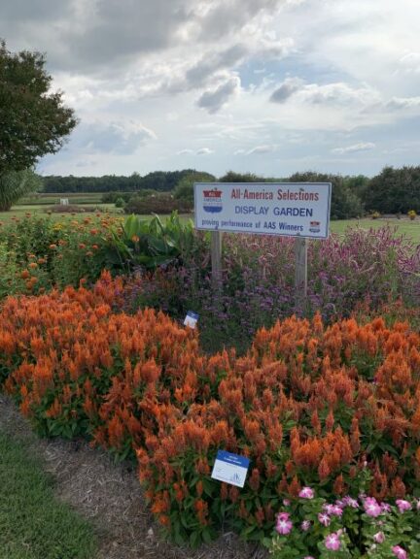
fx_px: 421
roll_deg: +1.0
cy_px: 280
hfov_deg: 53.1
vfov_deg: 67.3
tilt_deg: -11.3
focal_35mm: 26
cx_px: 210
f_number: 1.8
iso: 25
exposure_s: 1/2611
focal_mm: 4.25
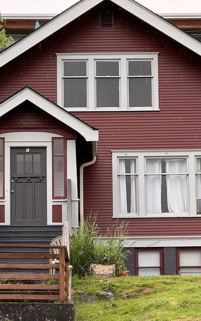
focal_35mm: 171
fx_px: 1499
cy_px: 161
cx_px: 114
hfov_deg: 7.7
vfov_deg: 12.2
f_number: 2.8
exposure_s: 1/285
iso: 64
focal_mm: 15.66
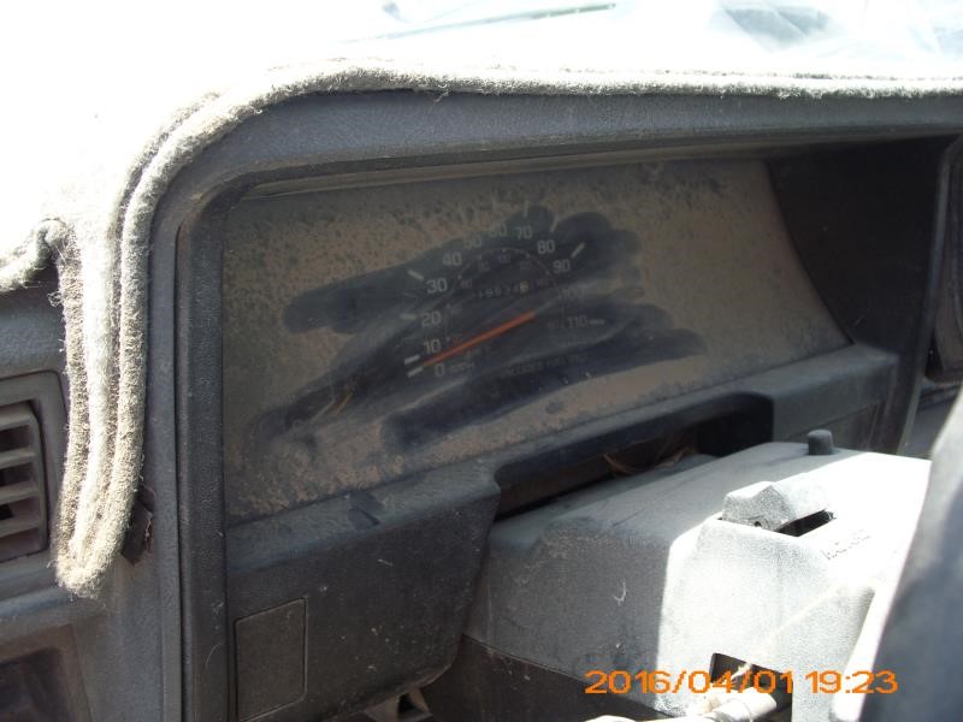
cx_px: 482
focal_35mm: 36
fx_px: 1002
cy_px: 361
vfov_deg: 39.7
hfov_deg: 51.4
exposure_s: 1/160
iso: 80
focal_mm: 6.3
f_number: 3.1
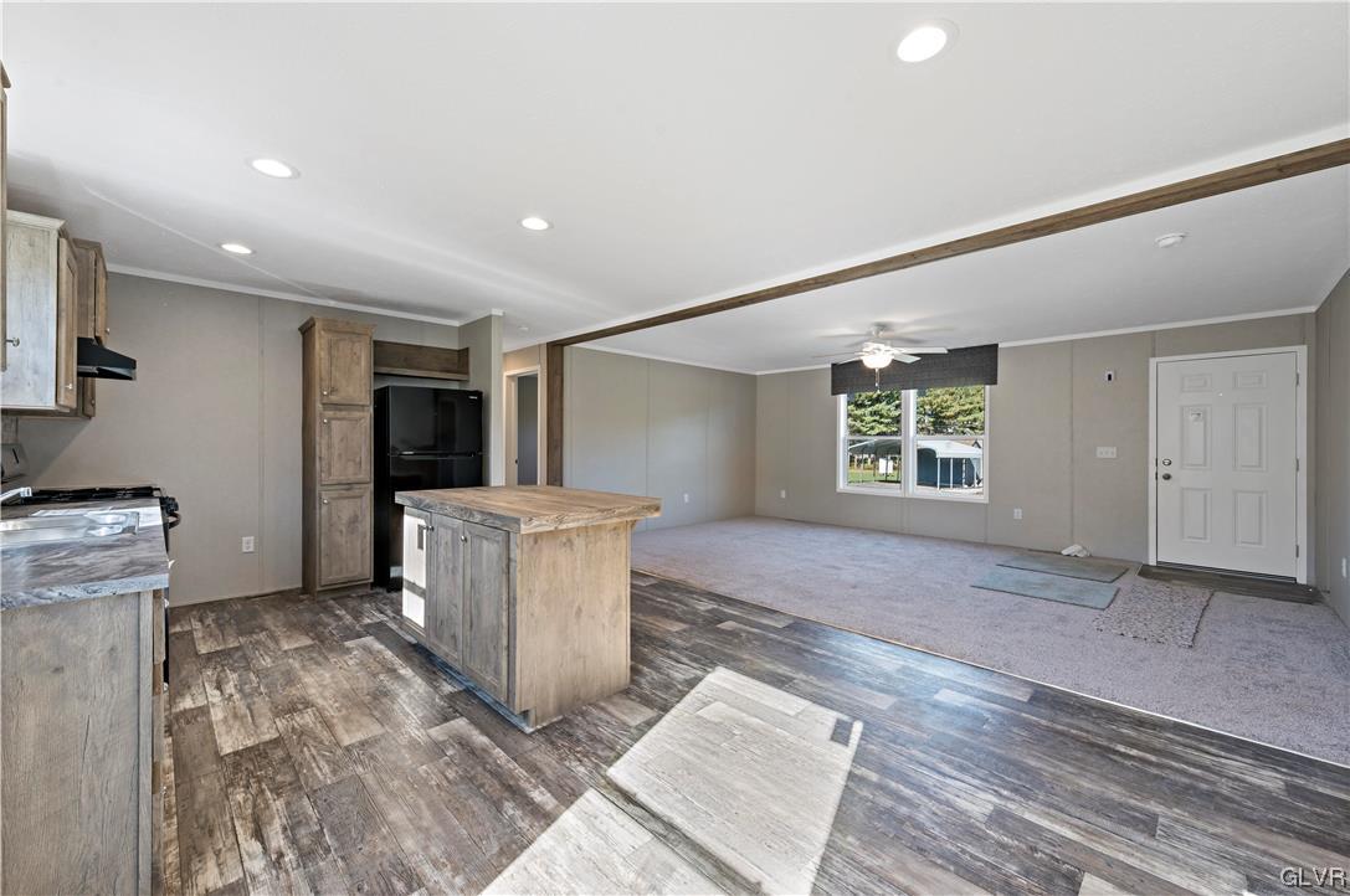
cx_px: 675
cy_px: 448
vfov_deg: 81.1
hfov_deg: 104.3
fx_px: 524
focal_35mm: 14
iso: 320
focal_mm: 14
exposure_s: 1/15
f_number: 9
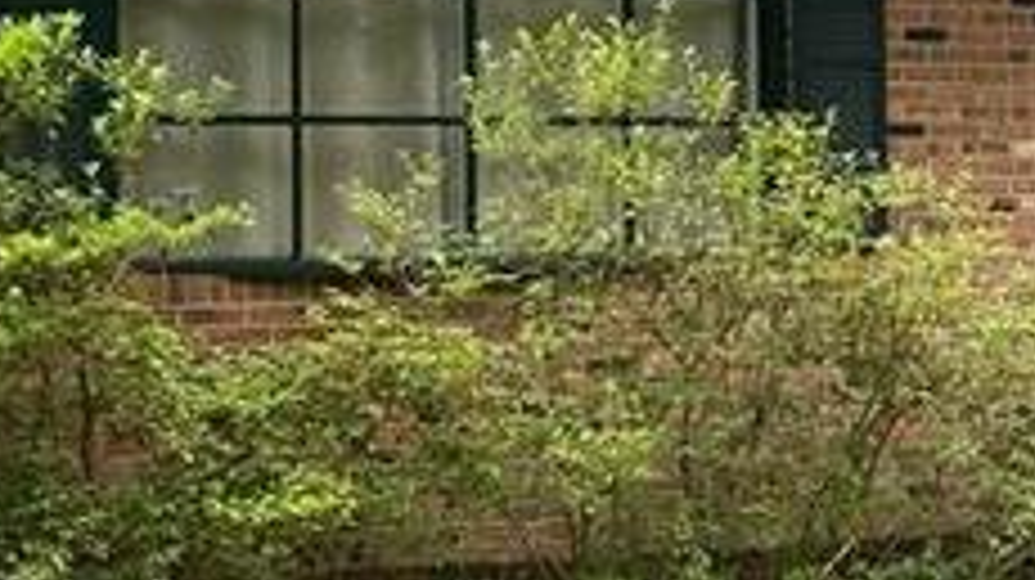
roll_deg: +1.0
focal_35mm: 126
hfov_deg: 16.6
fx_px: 3456
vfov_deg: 9.6
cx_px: 1080
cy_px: 81
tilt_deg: +3.3
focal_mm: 4.25
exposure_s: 1/122
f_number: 1.8
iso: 80
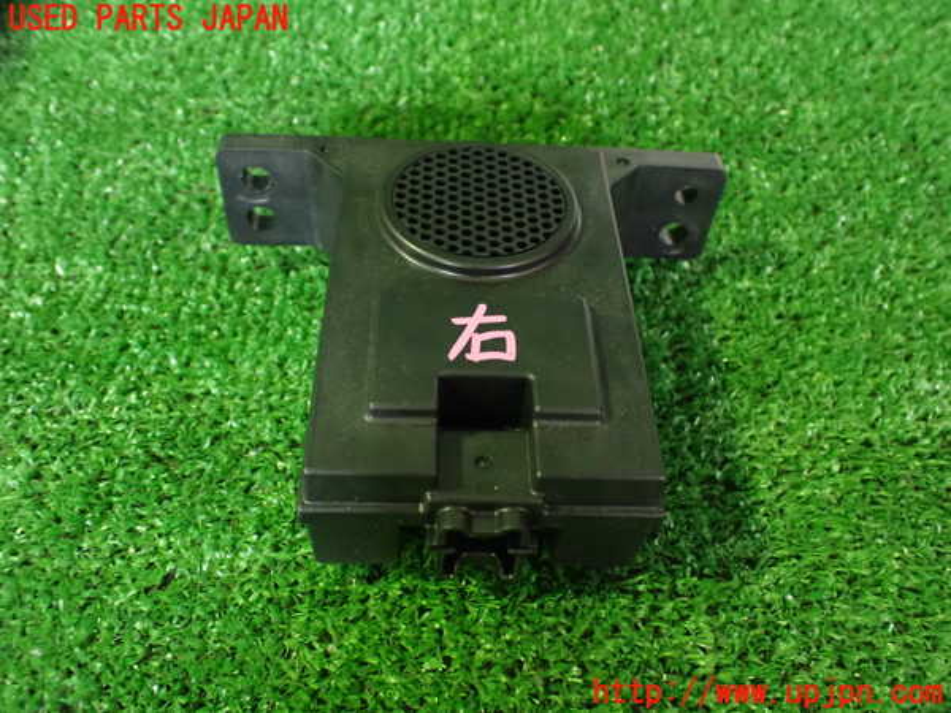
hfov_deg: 60.0
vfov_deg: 46.8
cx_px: 476
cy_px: 356
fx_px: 824
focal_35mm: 30
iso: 1250
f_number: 2.3
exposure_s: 1/30
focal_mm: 5.4
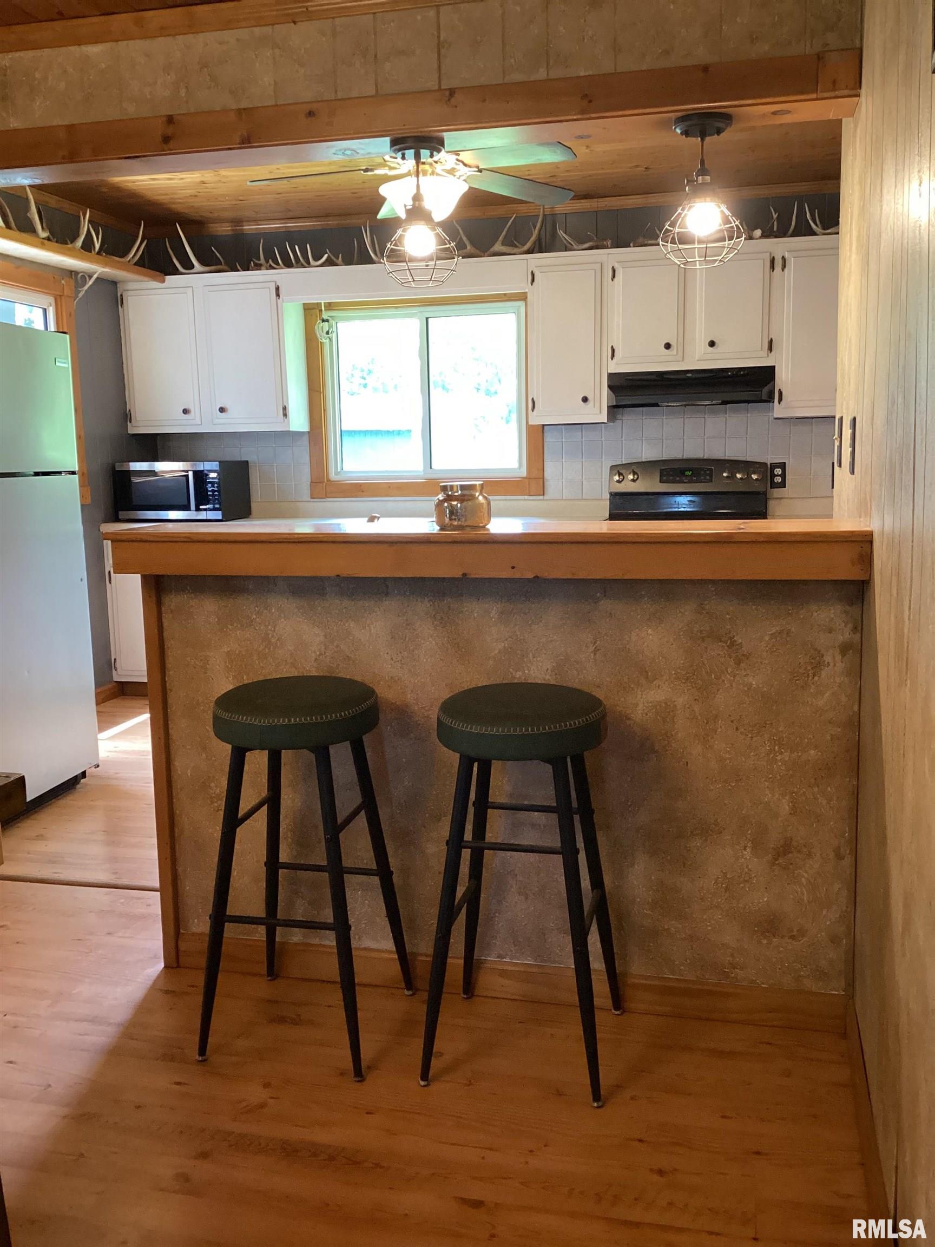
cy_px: 624
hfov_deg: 45.4
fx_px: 1116
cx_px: 468
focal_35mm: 31
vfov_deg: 58.4
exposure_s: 1/60
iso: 400
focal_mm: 3.3
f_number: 2.4
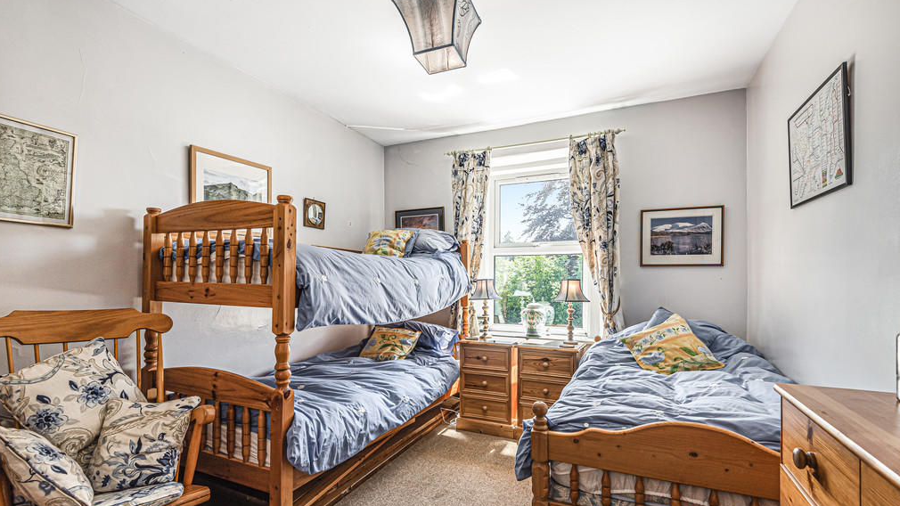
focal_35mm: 17
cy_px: 280
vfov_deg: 63.8
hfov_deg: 95.9
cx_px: 451
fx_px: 406
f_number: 8
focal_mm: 16
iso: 250
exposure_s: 1/60
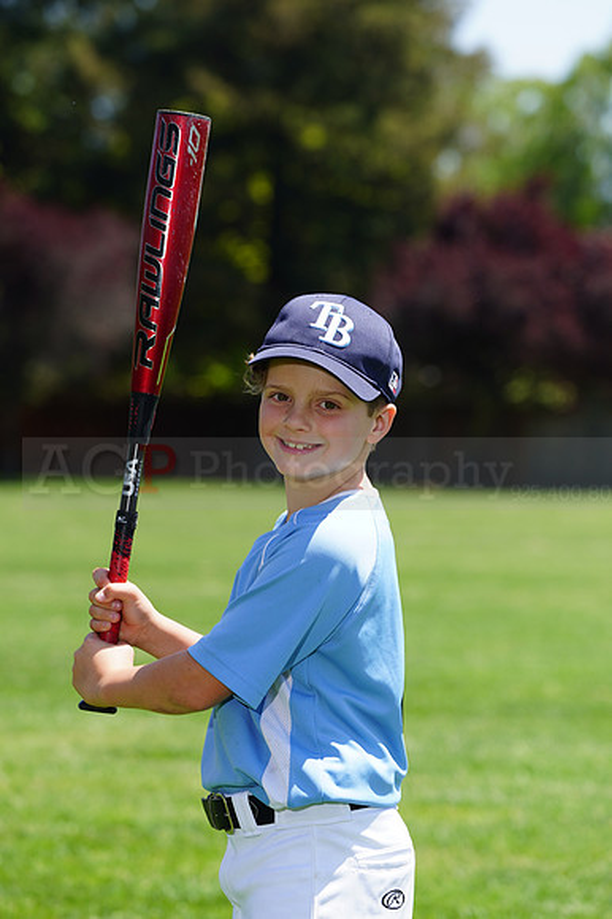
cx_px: 306
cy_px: 460
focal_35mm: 212
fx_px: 5412
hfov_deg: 6.5
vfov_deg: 9.7
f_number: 8
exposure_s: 1/160
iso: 100
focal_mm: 212
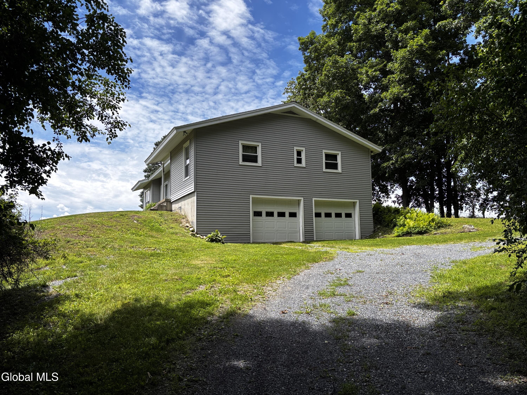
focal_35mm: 26
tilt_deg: +7.5
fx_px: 396
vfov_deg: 53.1
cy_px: 198
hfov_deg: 67.3
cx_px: 264
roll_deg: +0.2
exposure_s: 1/2342
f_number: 1.6
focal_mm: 5.96
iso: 50
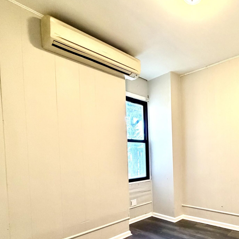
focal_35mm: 23
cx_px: 212
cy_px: 162
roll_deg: +0.9
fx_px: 180
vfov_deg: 65.2
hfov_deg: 58.3
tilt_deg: -1.9
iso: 500
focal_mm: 2.22
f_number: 2.2
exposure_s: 1/60
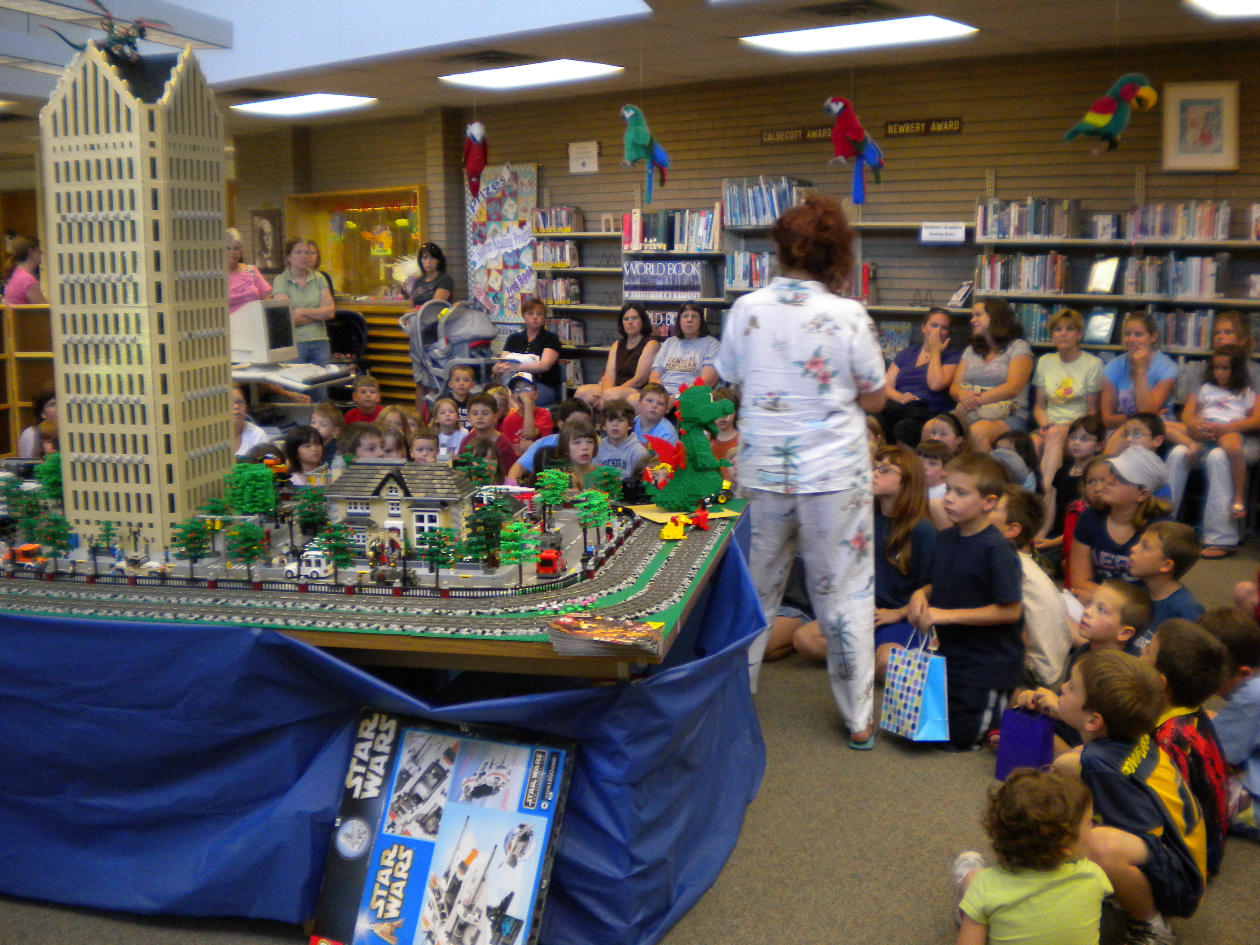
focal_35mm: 35
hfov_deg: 52.6
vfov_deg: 40.7
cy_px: 472
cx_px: 630
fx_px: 1274
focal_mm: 6.3
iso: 295
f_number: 3.1
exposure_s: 1/64.8
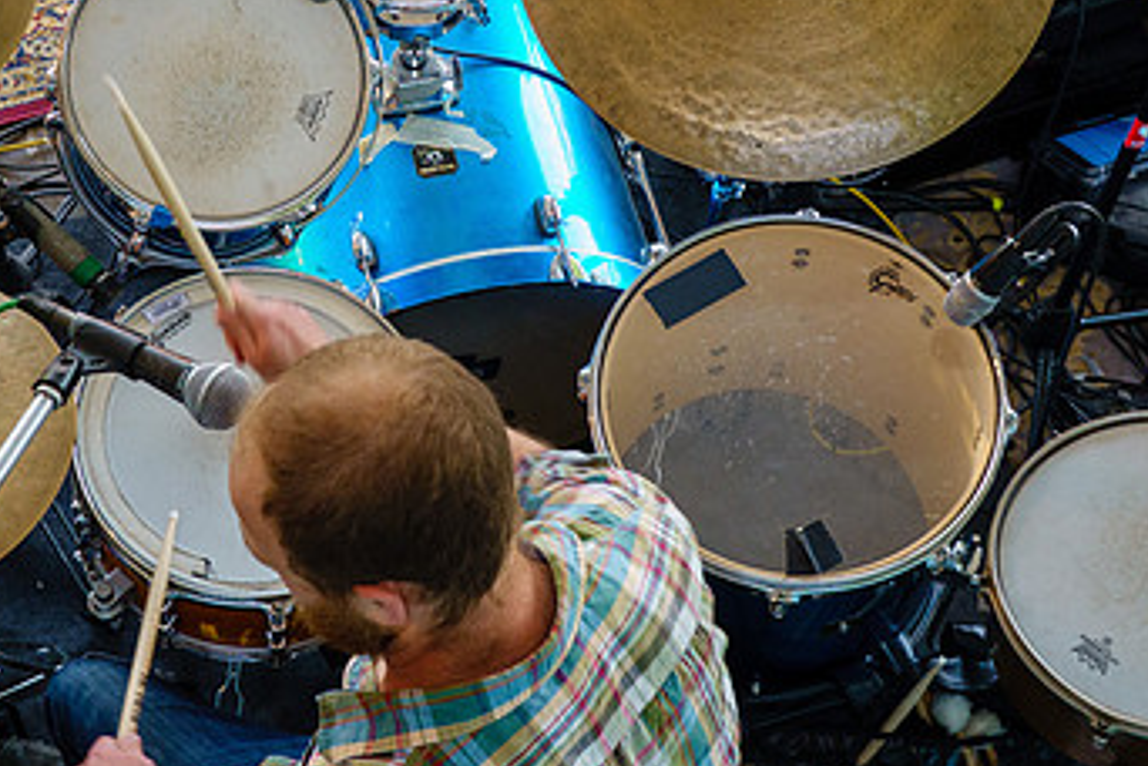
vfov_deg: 18.7
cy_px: 334
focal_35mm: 73
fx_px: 2328
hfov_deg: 27.5
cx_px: 359
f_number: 4.5
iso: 400
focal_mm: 15.9
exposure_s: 1/50
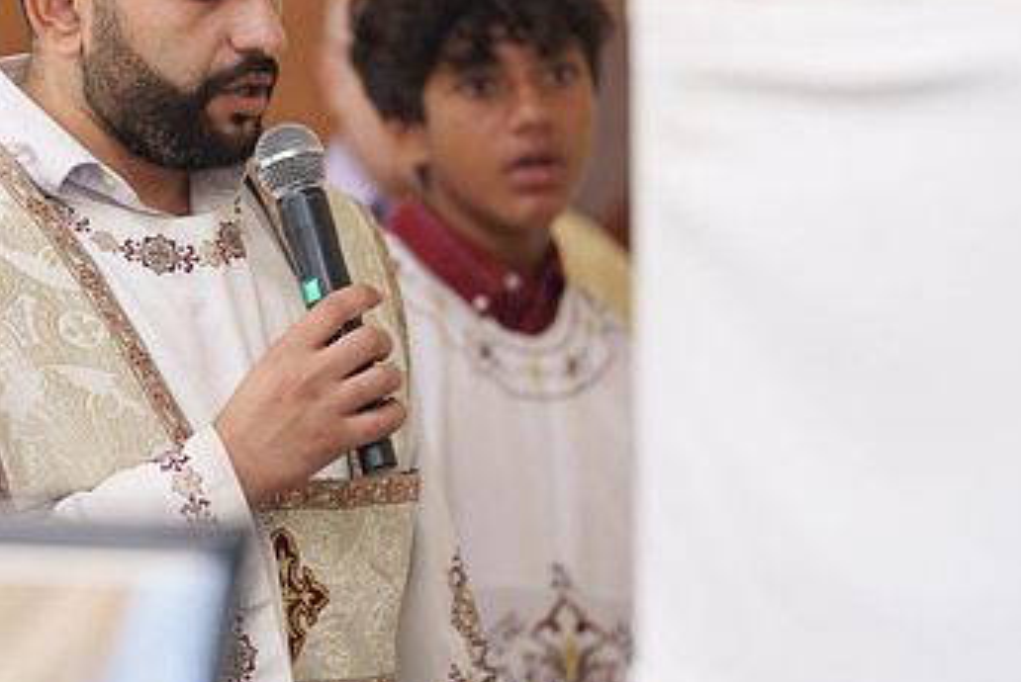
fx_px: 10616
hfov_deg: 5.5
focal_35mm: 374
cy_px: 252
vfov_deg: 3.7
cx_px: 208
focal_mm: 200
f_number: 2.8
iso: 1600
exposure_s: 1/160
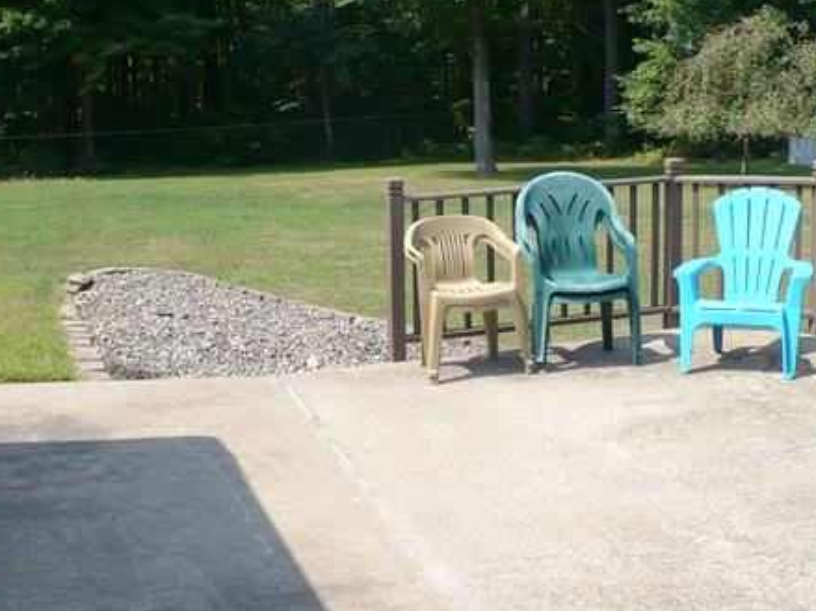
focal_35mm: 54
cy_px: 215
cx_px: 424
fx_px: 1273
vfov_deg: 26.9
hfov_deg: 35.5
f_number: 2.8
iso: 100
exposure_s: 1/800
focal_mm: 6.1
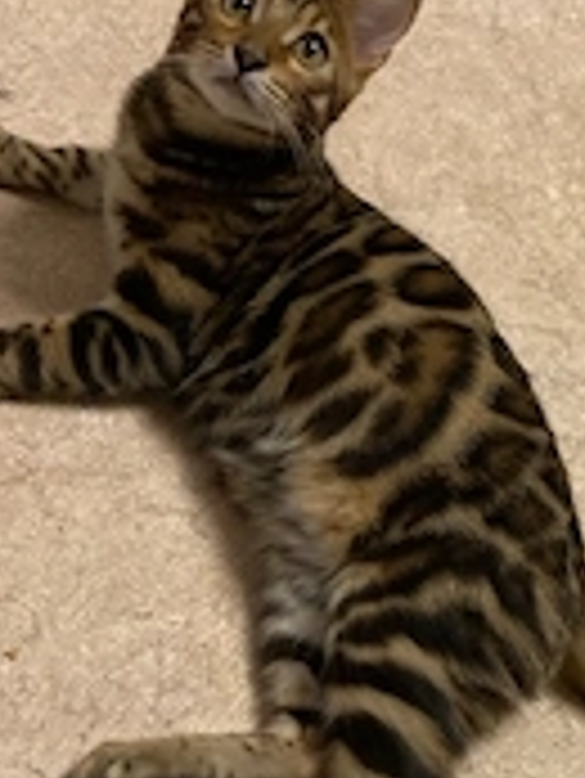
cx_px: 490
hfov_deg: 24.0
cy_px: 450
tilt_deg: -46.0
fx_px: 1350
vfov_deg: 32.1
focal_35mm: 60
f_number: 1.8
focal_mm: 4.25
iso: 160
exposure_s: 1/60
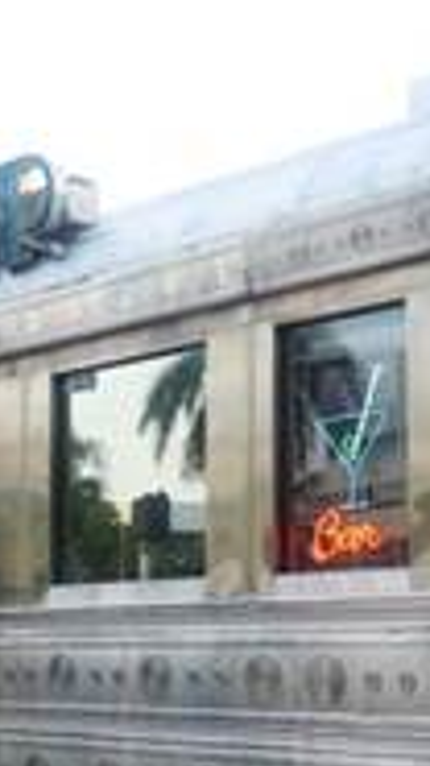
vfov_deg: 26.6
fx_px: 1602
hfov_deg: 15.3
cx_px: 182
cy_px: 542
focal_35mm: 79
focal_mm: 5
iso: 100
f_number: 2.7
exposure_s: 1/320
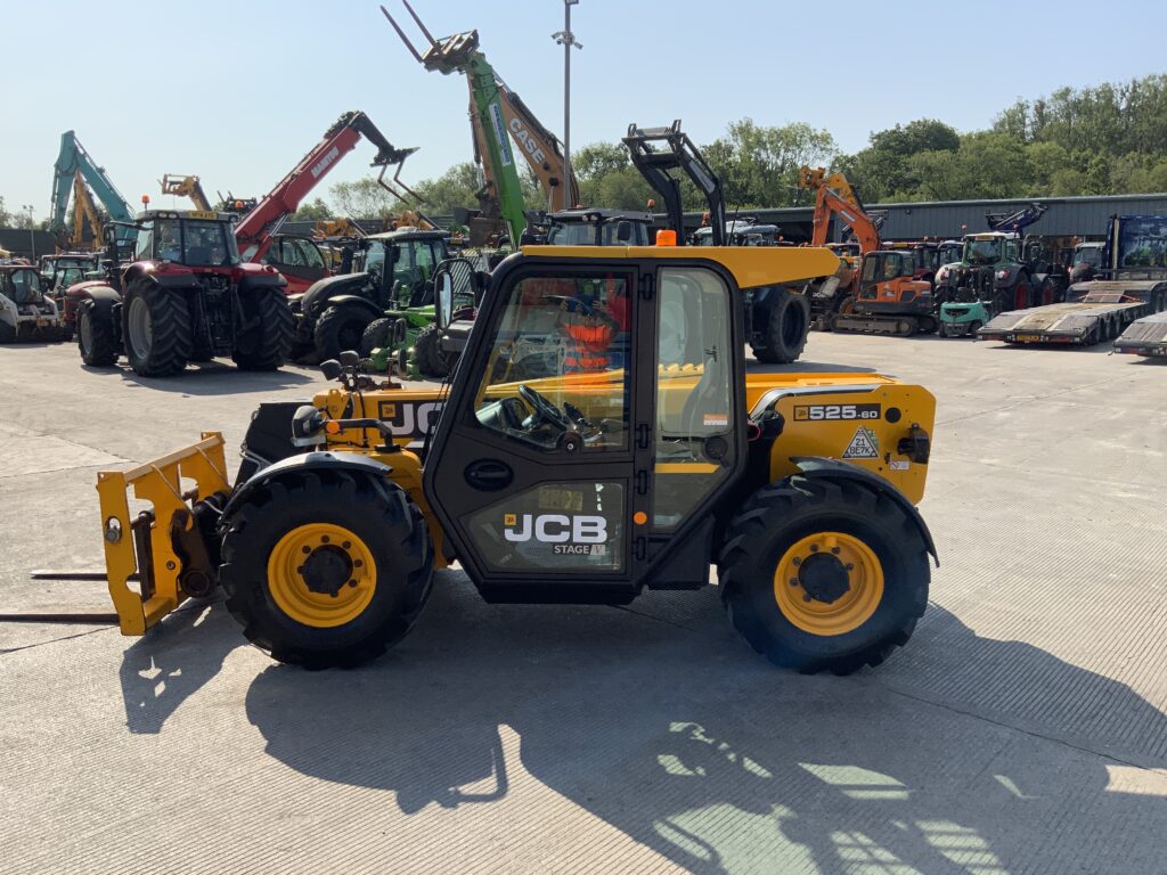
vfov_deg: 48.2
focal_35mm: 29
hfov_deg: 61.7
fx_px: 978
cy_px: 438
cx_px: 584
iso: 20
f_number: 1.8
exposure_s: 1/2141
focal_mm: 3
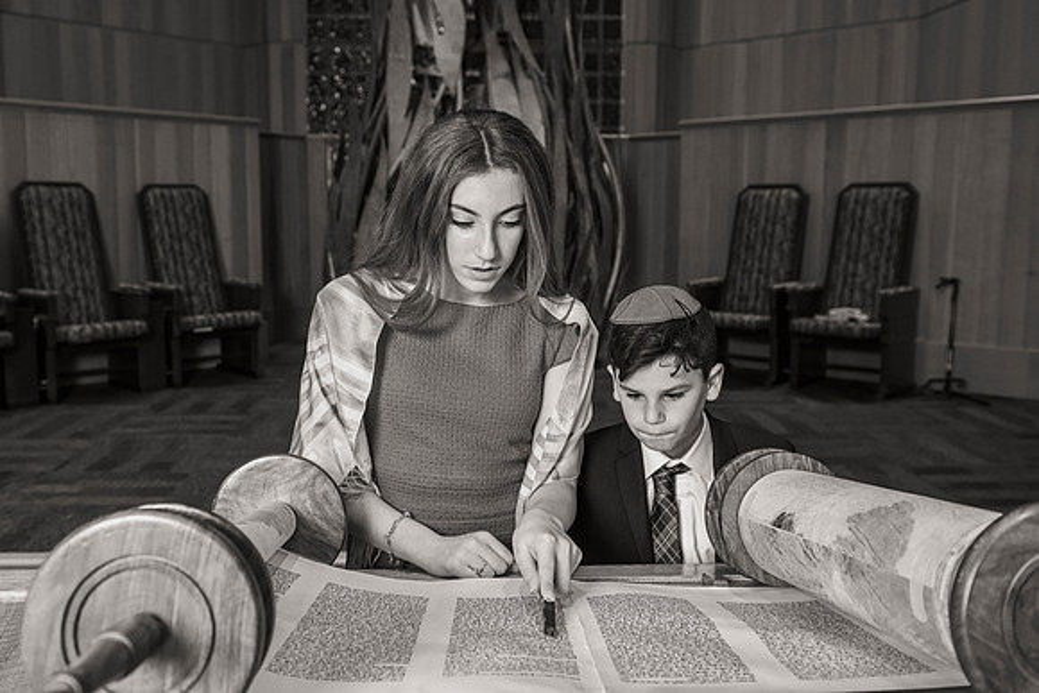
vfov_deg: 37.9
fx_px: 1008
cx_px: 482
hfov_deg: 54.5
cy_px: 329
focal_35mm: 35
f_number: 4
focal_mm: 32
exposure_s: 1/200
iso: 800
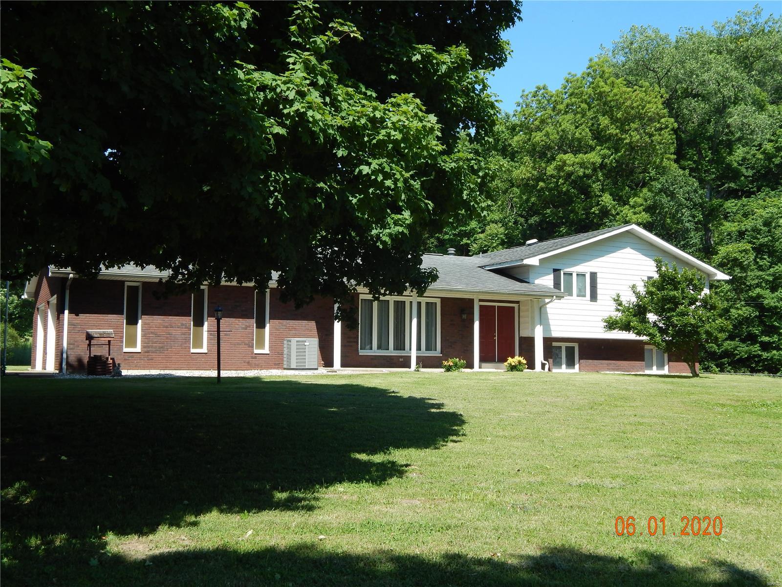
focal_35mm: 38
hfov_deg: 49.0
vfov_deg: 37.7
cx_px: 391
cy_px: 294
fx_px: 858
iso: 125
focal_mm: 6.8
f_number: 3.4
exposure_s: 1/800
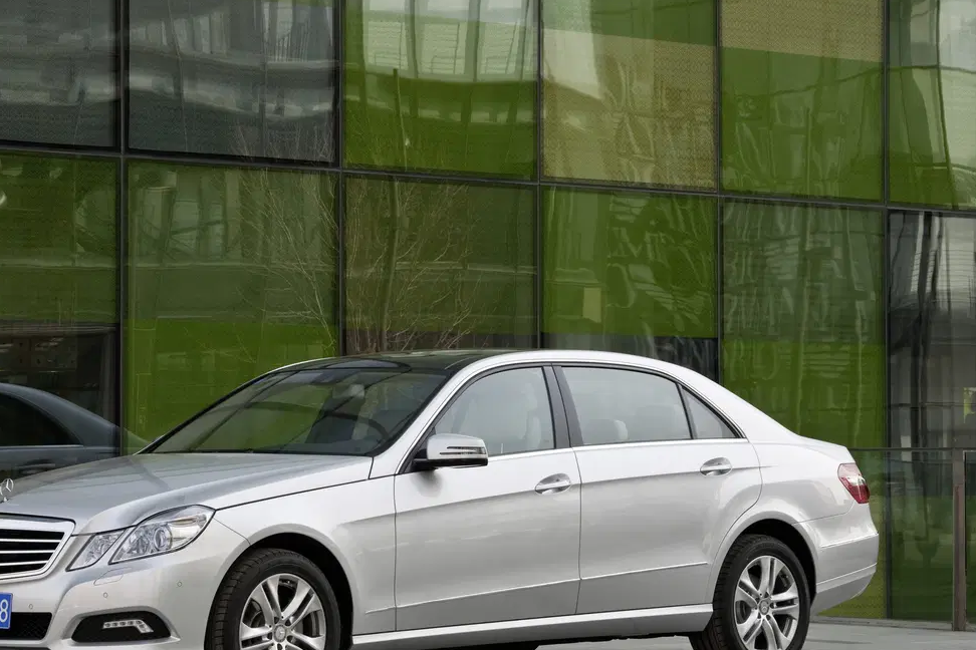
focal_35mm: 121
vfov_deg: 11.3
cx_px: 381
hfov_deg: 16.9
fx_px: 3280
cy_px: 347
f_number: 16
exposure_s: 1/20
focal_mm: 98
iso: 100
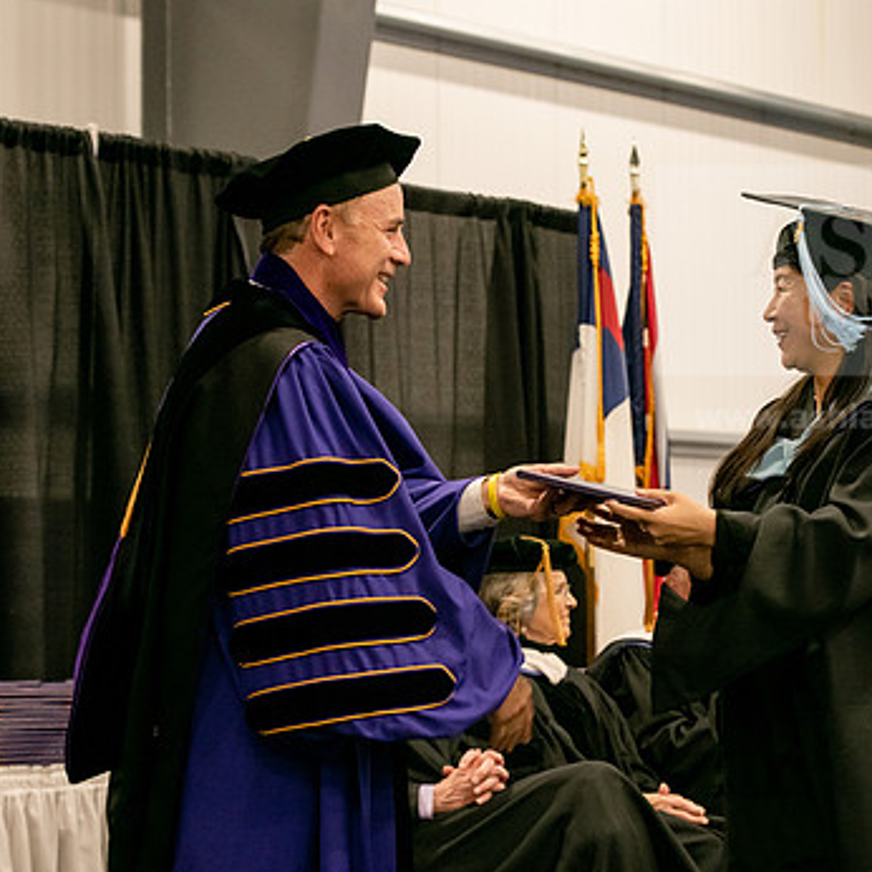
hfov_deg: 16.2
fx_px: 3049
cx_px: 580
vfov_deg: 16.3
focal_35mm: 107
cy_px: 470
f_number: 5.6
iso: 1600
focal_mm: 75
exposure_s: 1/200
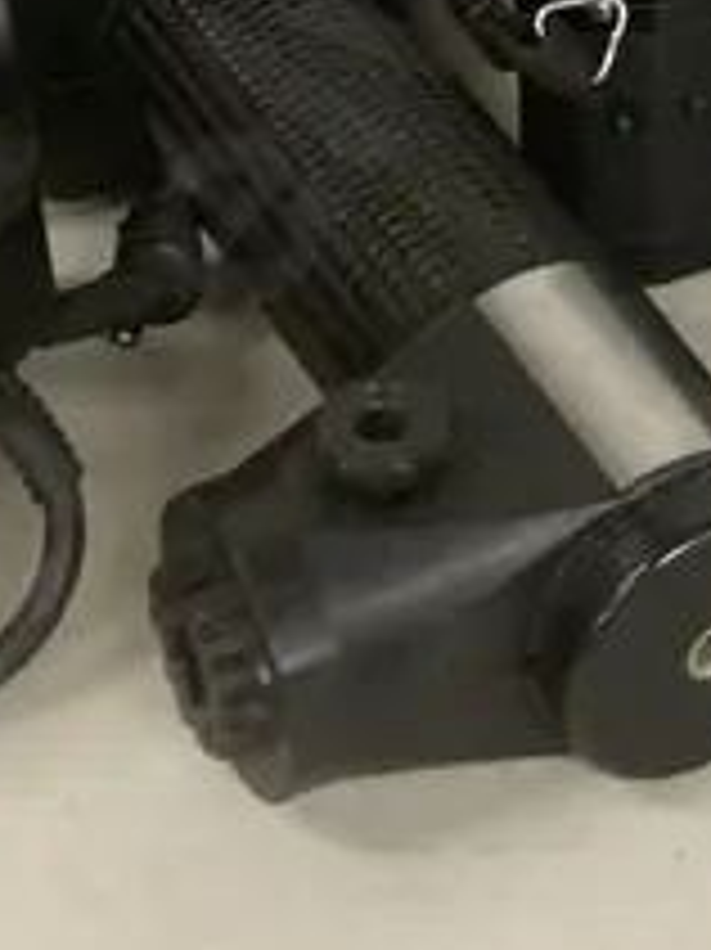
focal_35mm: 136
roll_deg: +0.8
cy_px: -504
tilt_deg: -27.6
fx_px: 3728
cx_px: 778
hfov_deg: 10.8
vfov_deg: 13.6
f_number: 1.8
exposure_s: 1/50
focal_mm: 3.99
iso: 100
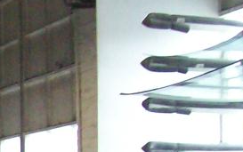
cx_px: -285
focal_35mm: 179
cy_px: 263
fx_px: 1186
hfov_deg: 10.5
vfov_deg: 7.2
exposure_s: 1/128
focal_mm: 6
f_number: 2.7
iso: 349
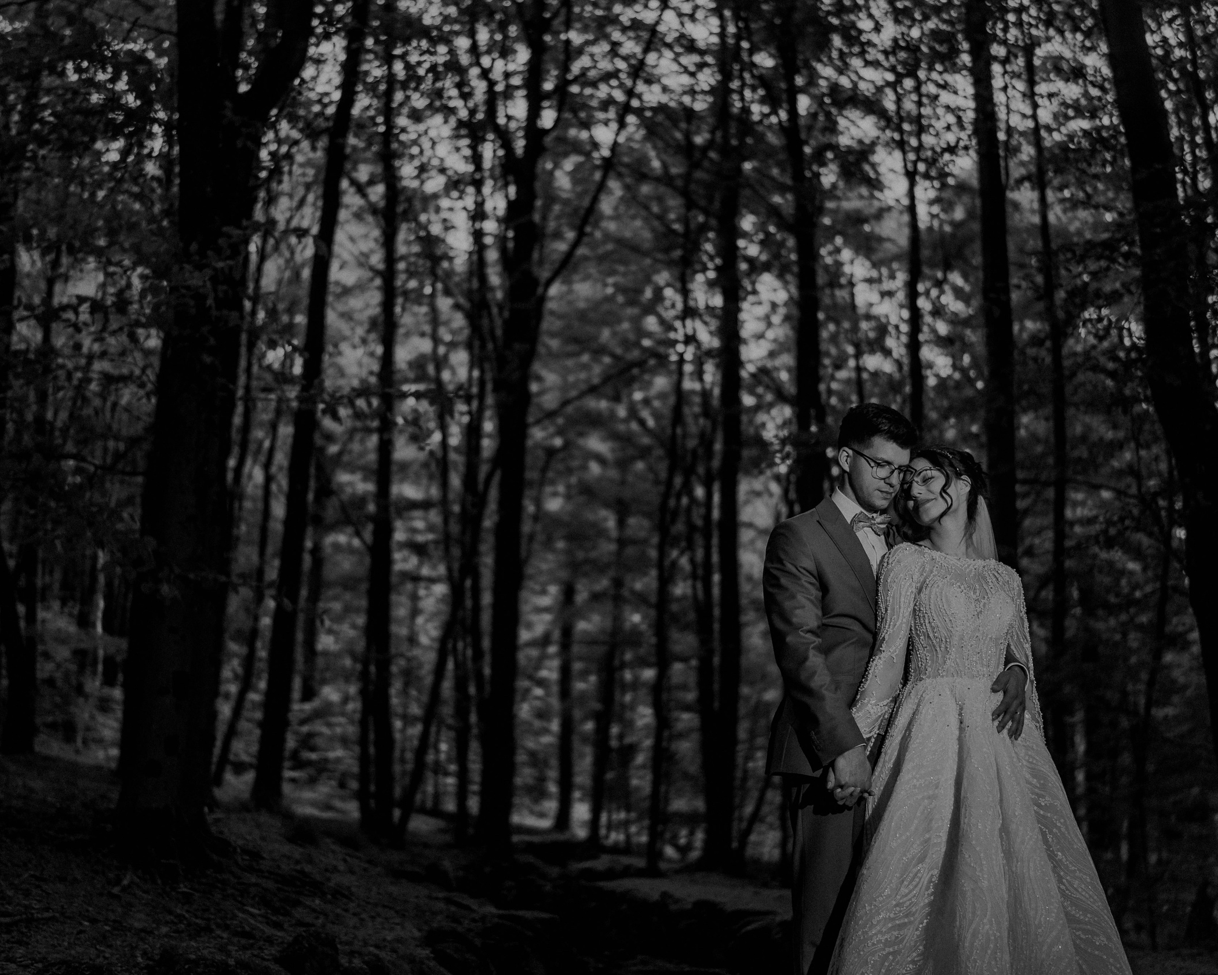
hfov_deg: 45.8
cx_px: 574
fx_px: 1442
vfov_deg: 37.3
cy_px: 494
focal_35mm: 40
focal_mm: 35
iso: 320
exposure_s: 1/400
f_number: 1.4
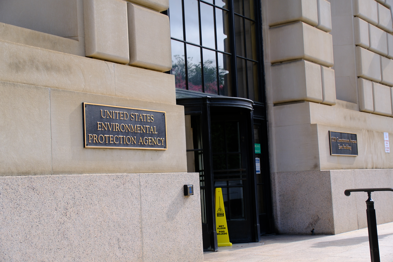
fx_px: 568
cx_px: 196
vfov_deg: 26.0
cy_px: 131
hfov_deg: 38.2
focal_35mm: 52
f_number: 5.6
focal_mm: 34.5
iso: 320
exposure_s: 1/500
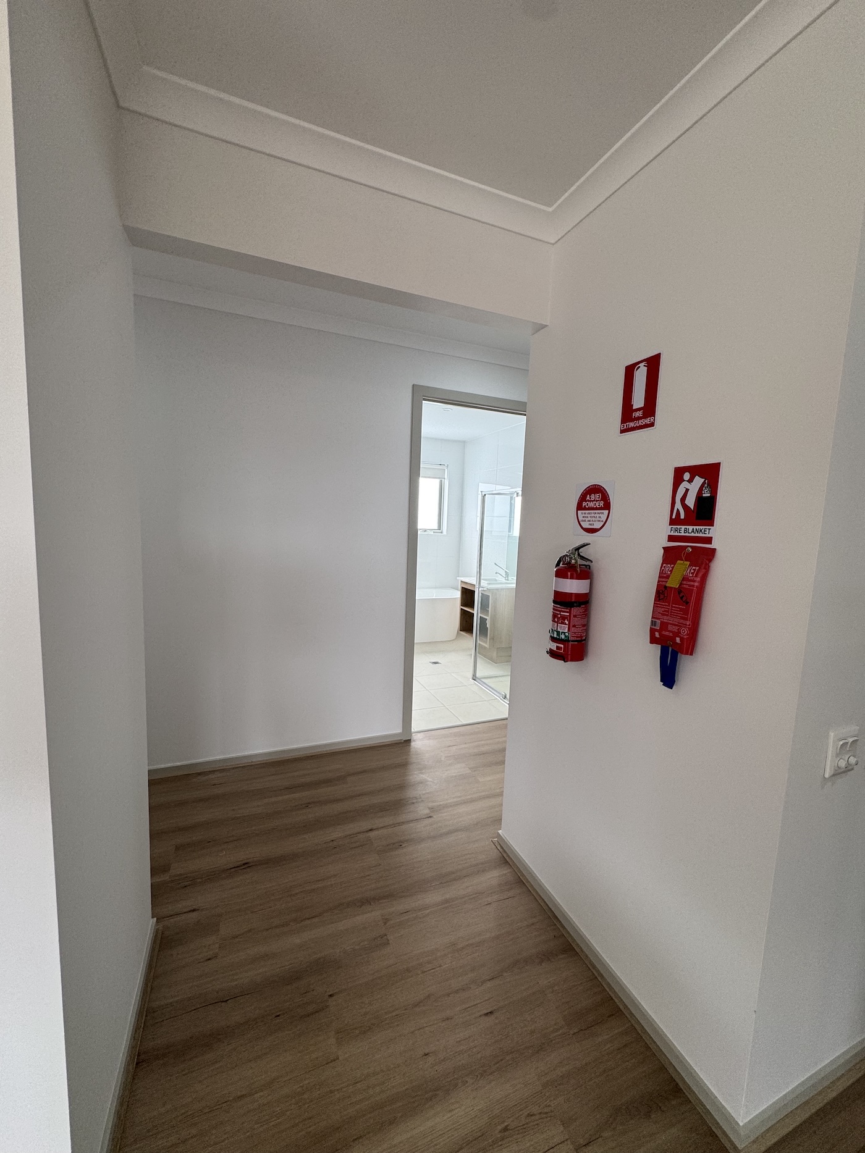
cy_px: 576
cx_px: 432
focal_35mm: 14
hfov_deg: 85.7
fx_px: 467
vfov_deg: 102.1
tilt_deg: -6.2
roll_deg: -3.2
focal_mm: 2.22
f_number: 2.2
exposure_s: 1/100
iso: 80
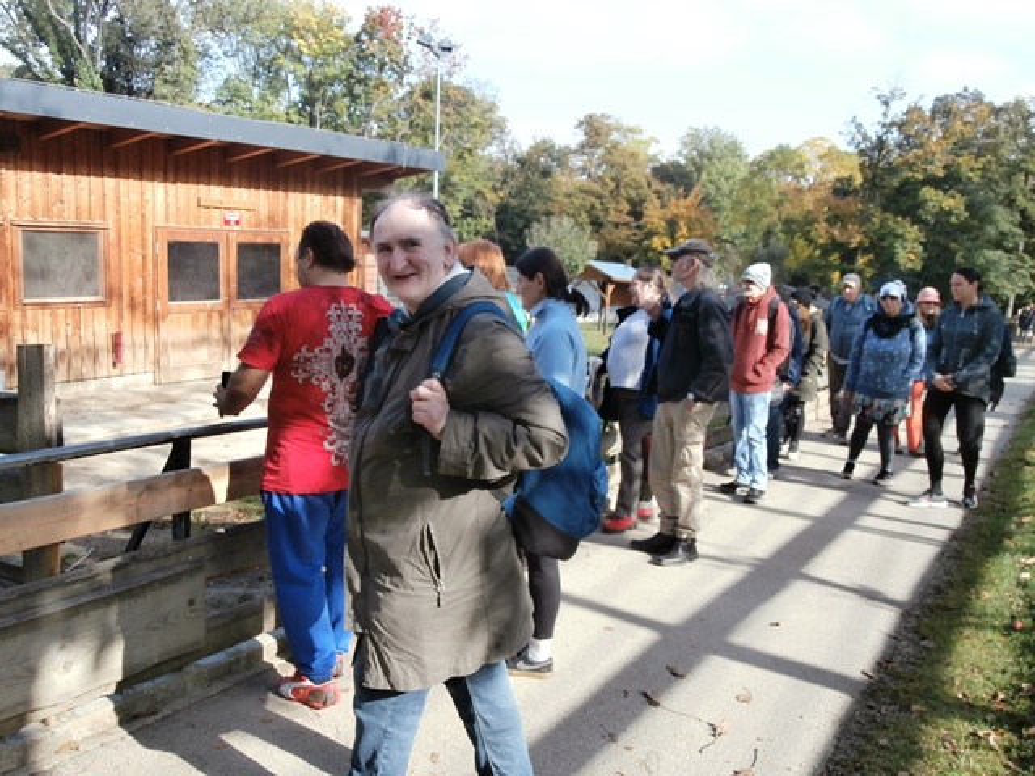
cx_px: 518
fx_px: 897
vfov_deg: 46.8
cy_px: 388
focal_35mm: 30
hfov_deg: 60.0
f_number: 3.5
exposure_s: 1/320
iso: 100
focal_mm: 5.36
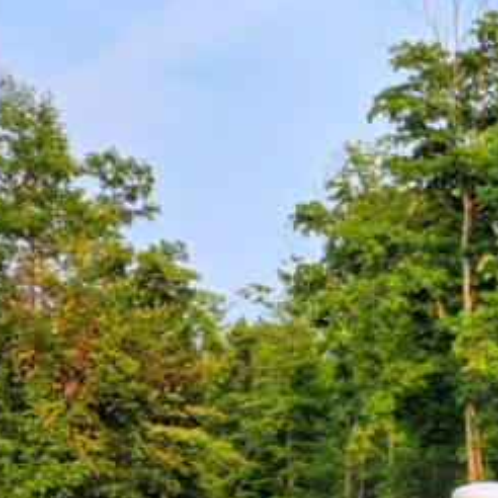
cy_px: 577
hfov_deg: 16.0
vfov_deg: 18.8
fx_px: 1432
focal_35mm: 88
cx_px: 952
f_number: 1.7
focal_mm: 6.3
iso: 25
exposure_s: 1/359
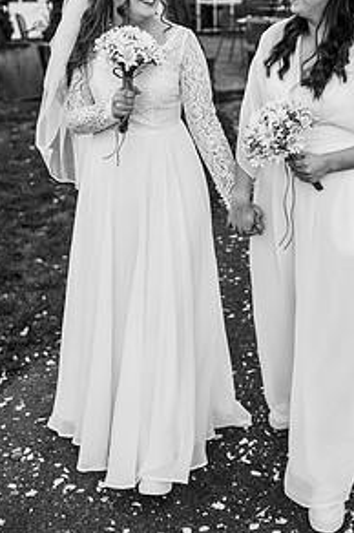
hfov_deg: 25.0
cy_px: 155
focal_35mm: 54
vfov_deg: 36.3
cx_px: 205
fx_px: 798
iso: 100
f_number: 2.5
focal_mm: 35
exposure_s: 1/1000
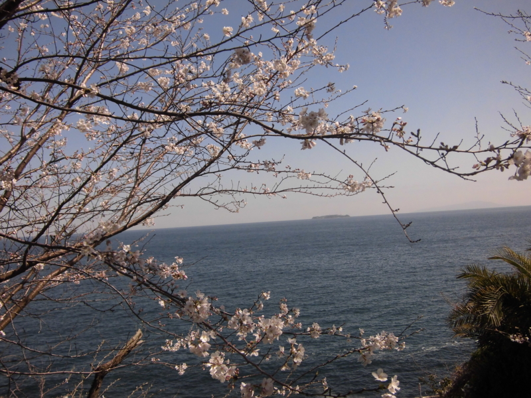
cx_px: 266
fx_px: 552
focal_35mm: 36
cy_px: 199
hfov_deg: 51.4
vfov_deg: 39.7
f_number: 8.8
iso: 100
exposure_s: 1/250
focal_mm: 6.4
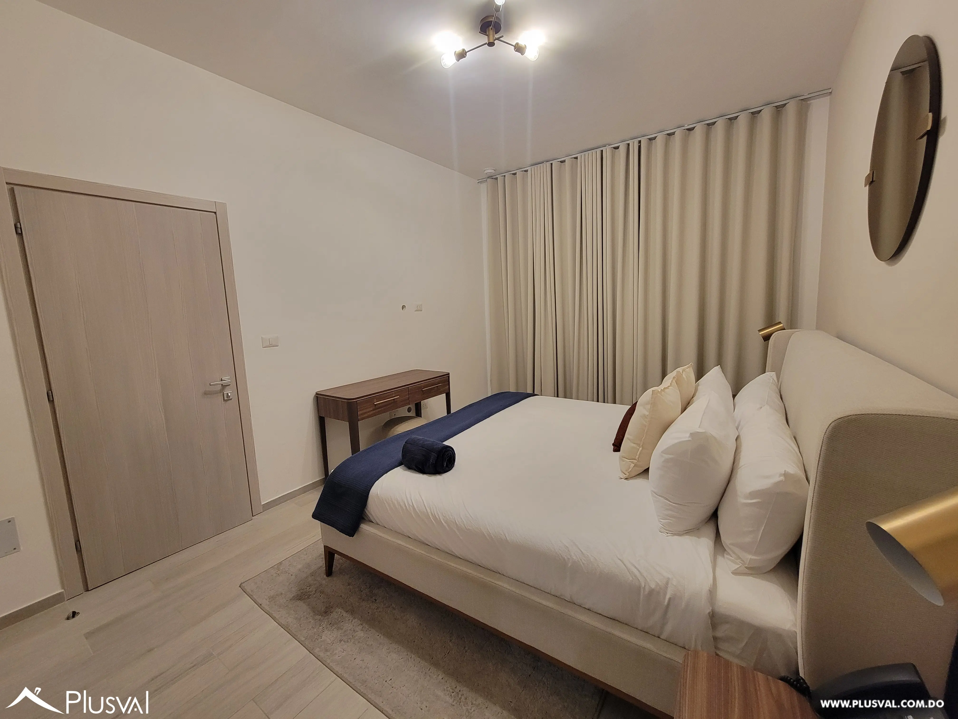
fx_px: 360
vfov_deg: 89.9
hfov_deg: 106.2
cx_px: 479
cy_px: 360
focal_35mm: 13
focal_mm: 2.2
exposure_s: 1/40
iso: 320
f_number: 2.2
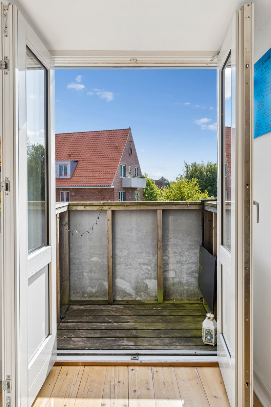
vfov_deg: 65.9
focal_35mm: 28
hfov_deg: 46.8
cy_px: 204
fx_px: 313
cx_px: 136
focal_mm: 18.5
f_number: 8
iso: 200
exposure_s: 1/100
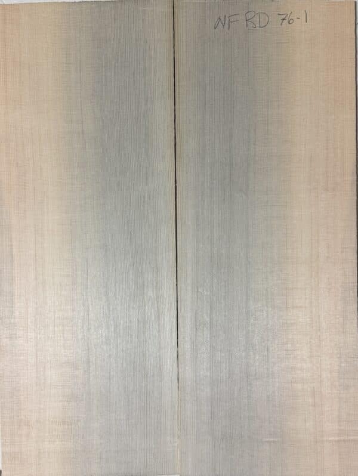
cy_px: 238
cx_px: 179
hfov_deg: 56.9
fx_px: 330
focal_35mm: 24
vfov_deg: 71.5
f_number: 1.78
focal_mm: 6.76
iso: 125
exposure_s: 1/120
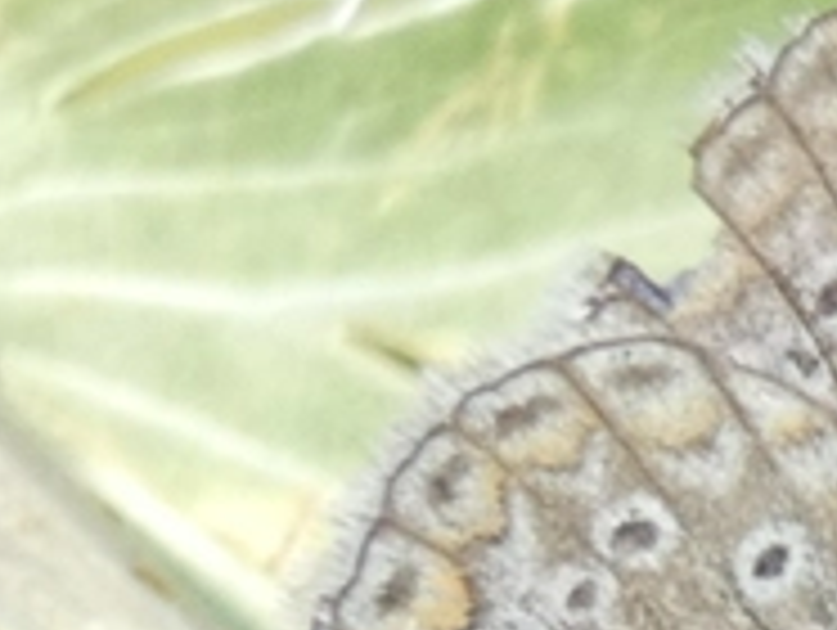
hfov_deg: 3.4
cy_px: 792
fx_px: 14066
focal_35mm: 581
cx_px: 954
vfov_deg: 2.6
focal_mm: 30.2
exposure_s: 1/250
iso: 80
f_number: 5.5
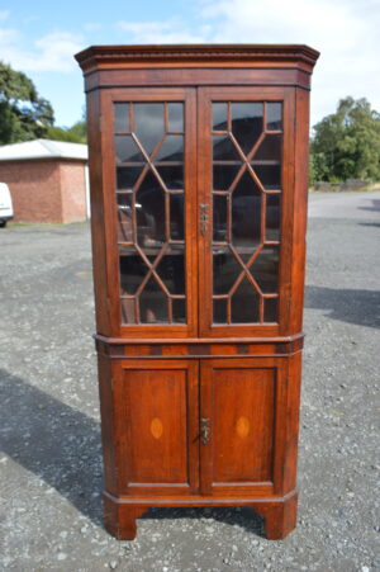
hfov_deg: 47.9
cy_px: 286
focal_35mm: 27
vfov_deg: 67.4
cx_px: 190
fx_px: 428
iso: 100
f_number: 6.3
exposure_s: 1/160
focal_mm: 18
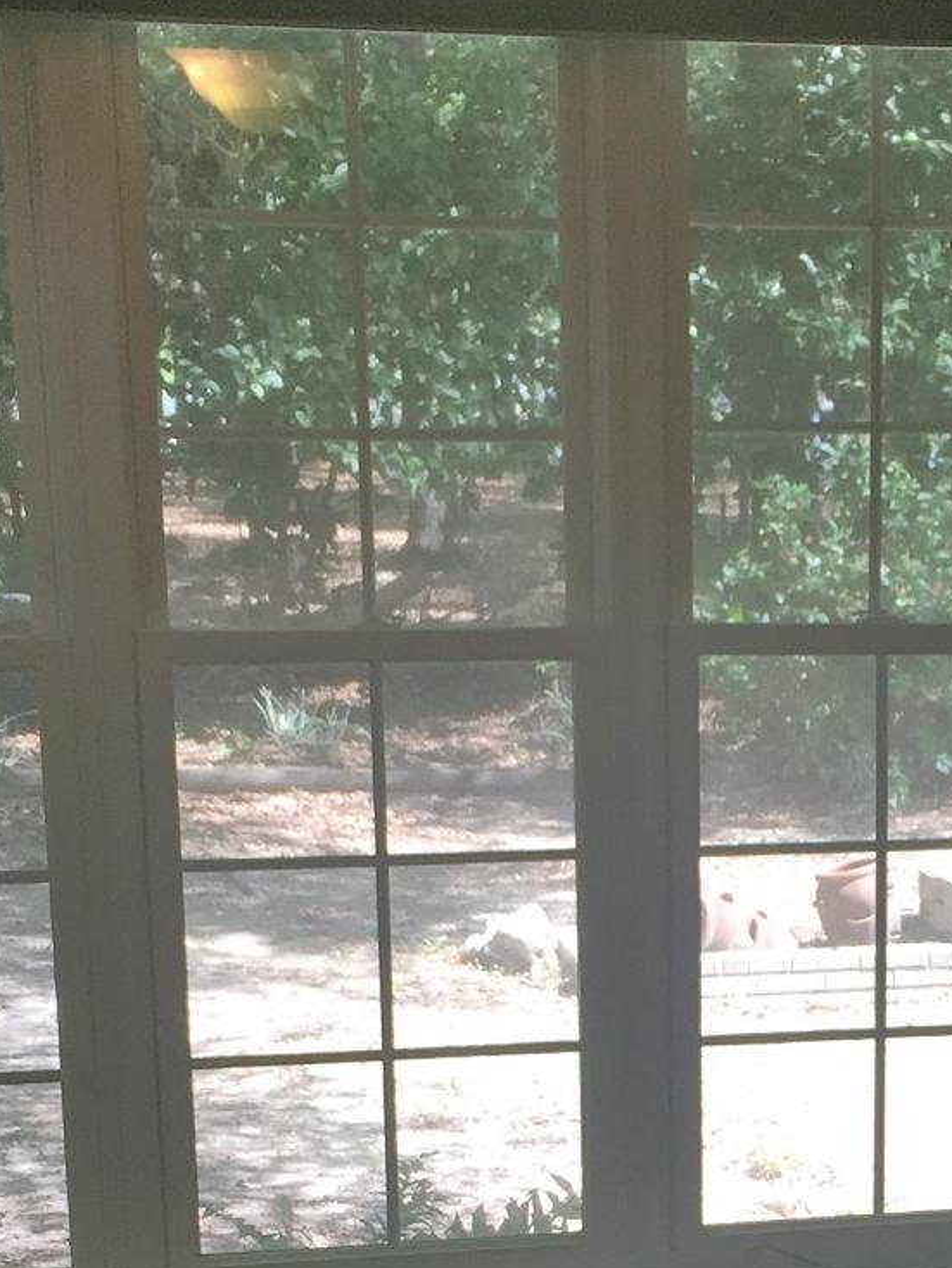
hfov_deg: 18.5
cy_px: 1182
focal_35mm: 79
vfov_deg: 23.9
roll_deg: +0.0
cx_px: 791
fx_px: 2895
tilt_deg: -10.2
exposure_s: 1/120
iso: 50
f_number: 2.2
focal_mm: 4.15
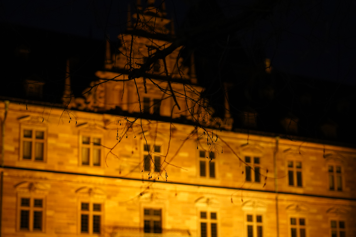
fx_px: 742
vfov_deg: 18.2
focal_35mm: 75
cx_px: 171
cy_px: 149
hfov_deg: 27.0
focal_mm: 50
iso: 3200
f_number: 1.8
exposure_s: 1/80
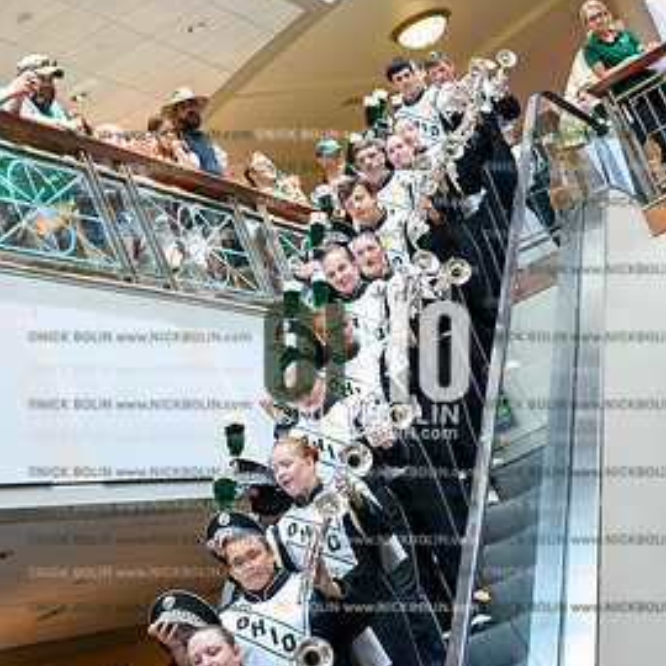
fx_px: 1785
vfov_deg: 21.1
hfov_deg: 21.1
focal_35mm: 82
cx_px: 366
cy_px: 370
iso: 3200
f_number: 4
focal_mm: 58
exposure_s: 1/800
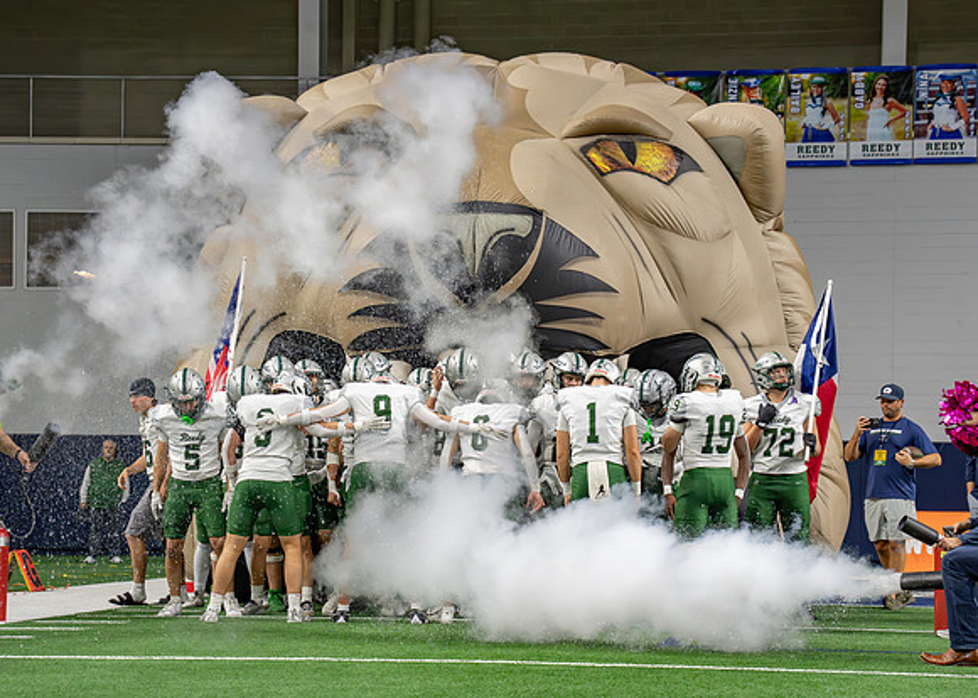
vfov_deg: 15.8
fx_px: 2509
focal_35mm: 90
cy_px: 413
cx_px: 477
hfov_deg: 22.1
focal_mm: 70
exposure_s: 1/1000
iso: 5000
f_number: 4
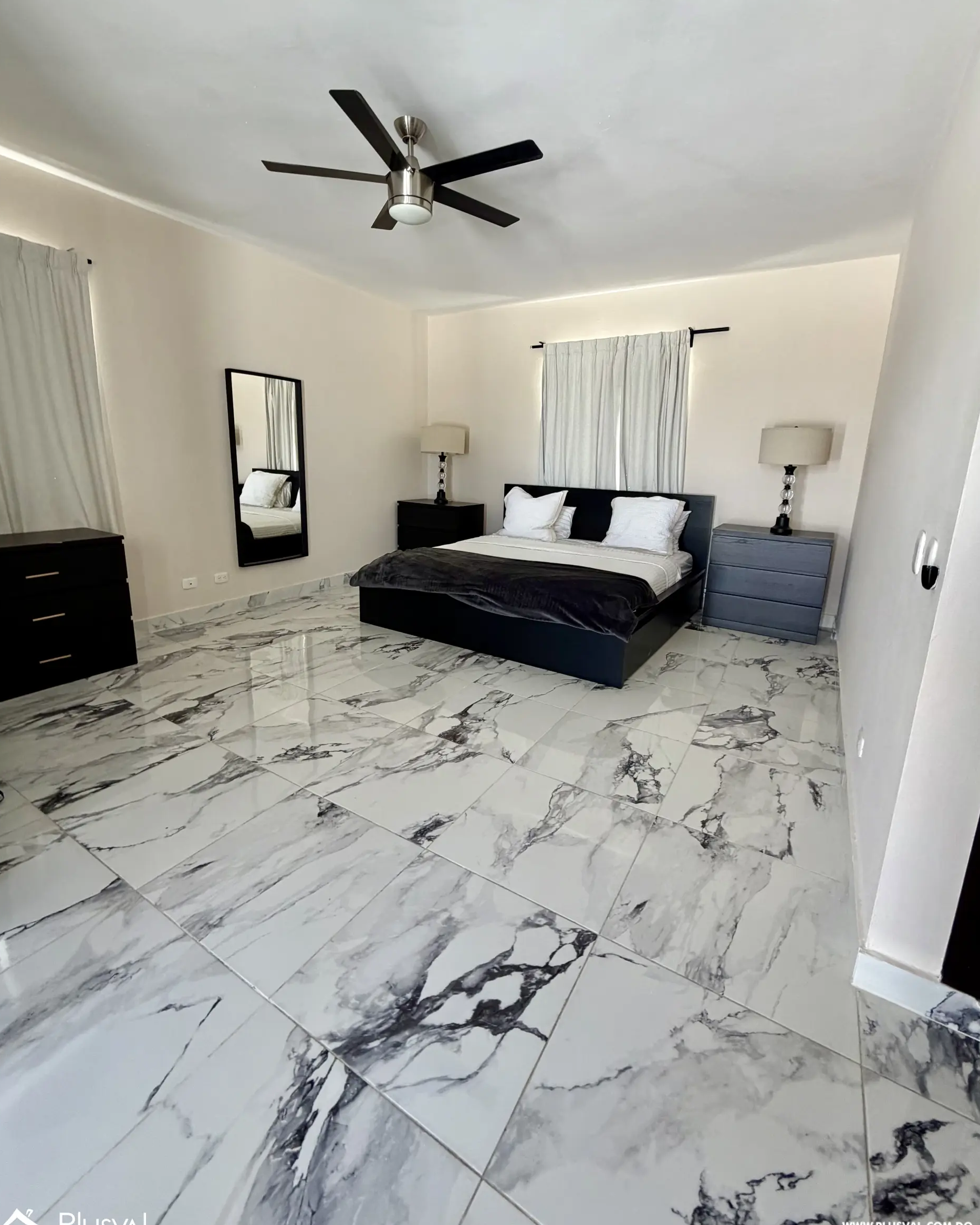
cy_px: 575
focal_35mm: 15
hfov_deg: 84.0
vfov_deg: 96.7
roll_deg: -1.8
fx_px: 544
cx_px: 488
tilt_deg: -11.1
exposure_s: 1/121
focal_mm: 2.22
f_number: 2.2
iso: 200
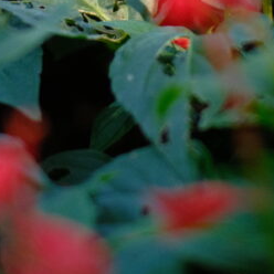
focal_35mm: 123
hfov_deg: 14.1
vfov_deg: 13.6
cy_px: -103
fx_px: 1101
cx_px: 208
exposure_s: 1/420
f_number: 1.2
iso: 160
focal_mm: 23
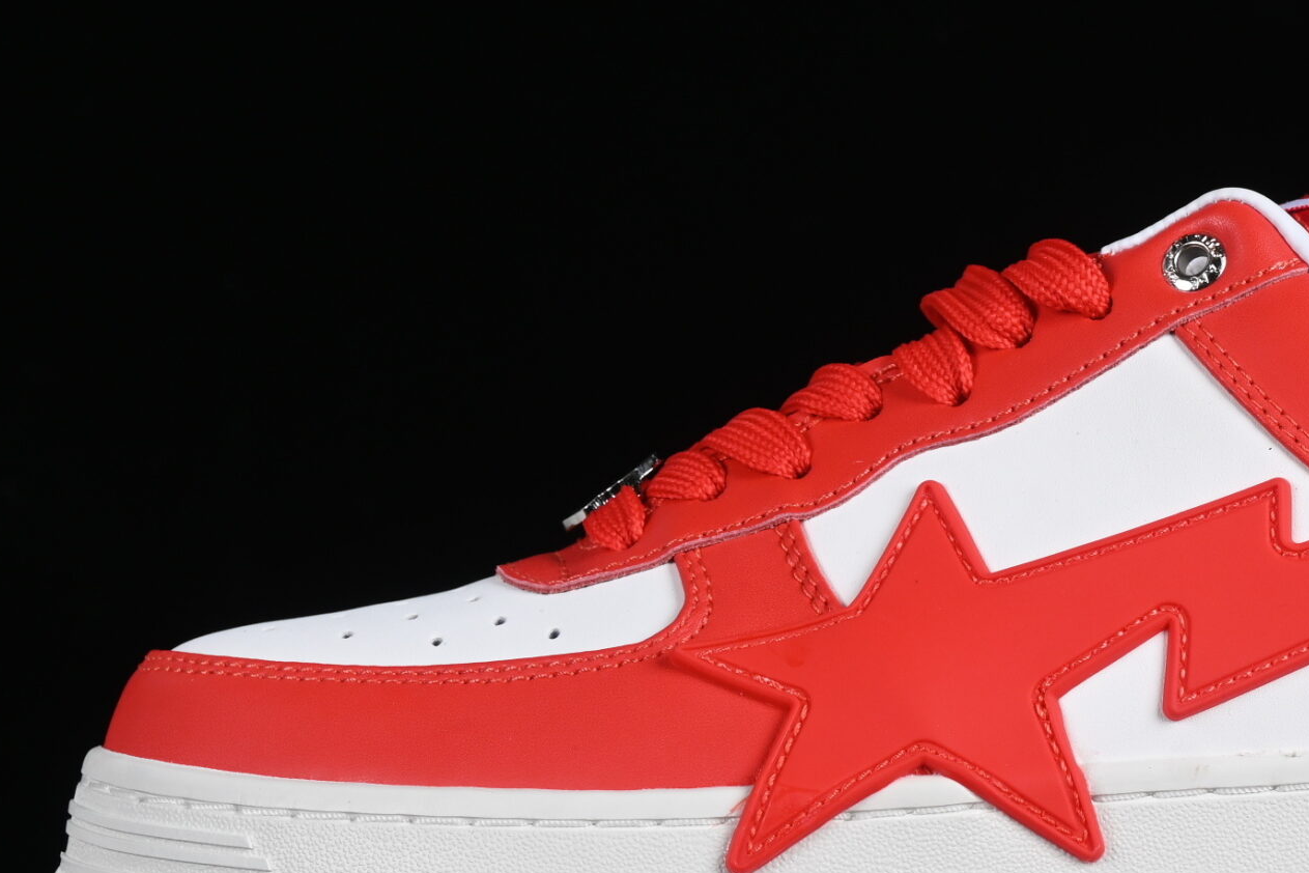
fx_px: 5526
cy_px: 454
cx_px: 997
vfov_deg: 9.0
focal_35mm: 152
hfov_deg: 13.5
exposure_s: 1/80
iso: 160
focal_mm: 50
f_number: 8
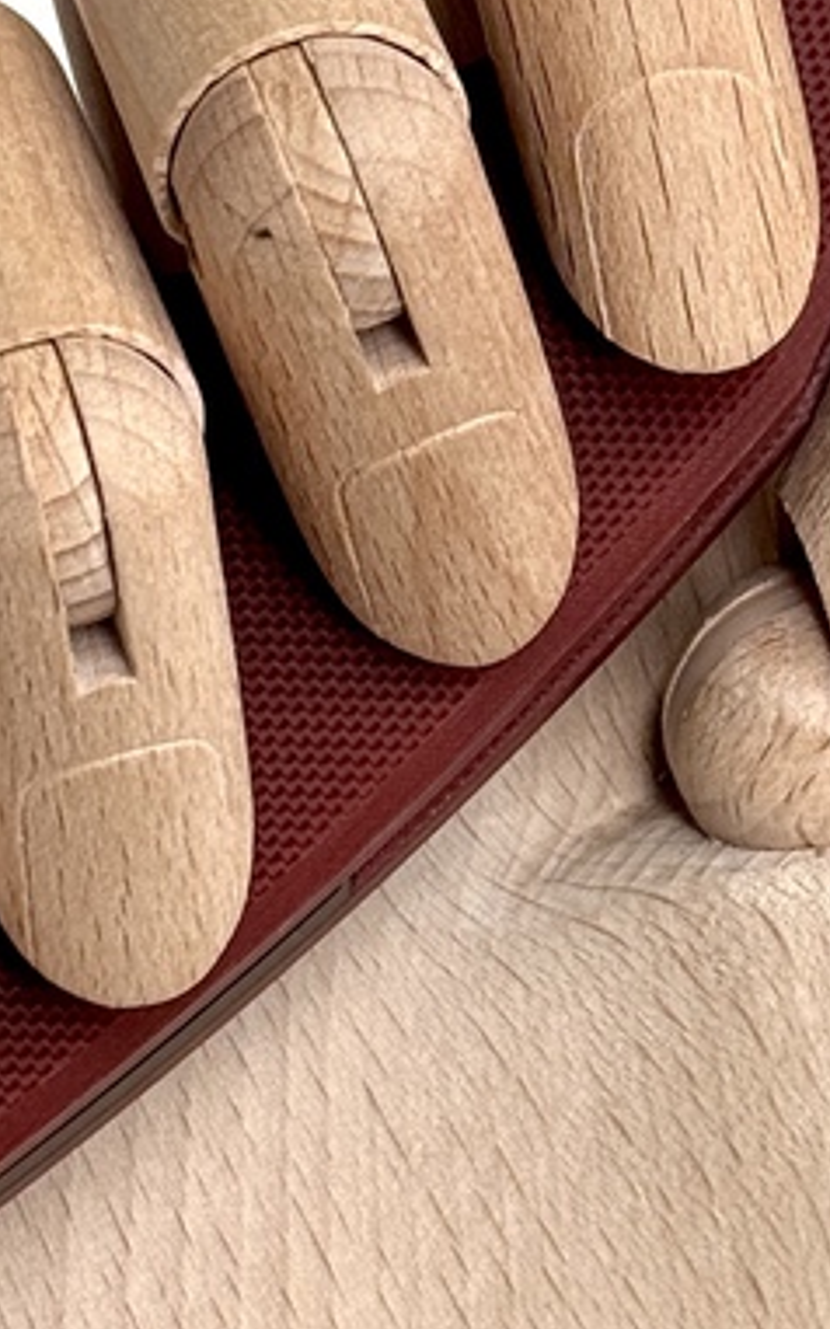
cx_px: 708
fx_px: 6771
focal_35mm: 187
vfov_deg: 11.2
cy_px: 433
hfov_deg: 7.0
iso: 64
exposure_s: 1/428
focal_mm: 6.76
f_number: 1.78
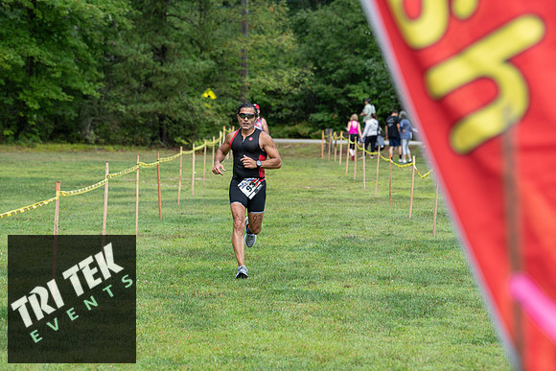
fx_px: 2085
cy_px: 186
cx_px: 278
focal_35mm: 135
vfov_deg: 10.2
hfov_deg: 15.2
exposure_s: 1/640
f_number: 4.5
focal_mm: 135
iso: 320
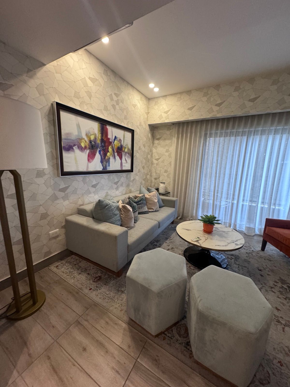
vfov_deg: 102.1
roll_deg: -1.2
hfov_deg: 85.7
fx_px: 156
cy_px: 194
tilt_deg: -10.4
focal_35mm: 14
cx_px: 145
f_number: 2.2
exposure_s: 1/60
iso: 500
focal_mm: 2.22
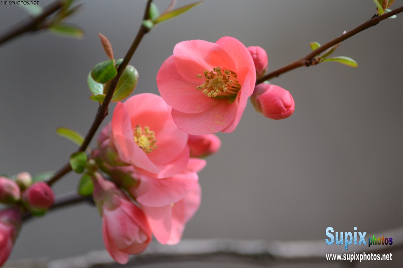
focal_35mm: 450
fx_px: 5037
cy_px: 134
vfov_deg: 3.1
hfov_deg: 4.6
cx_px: 202
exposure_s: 1/400
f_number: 5.6
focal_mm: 300
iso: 400
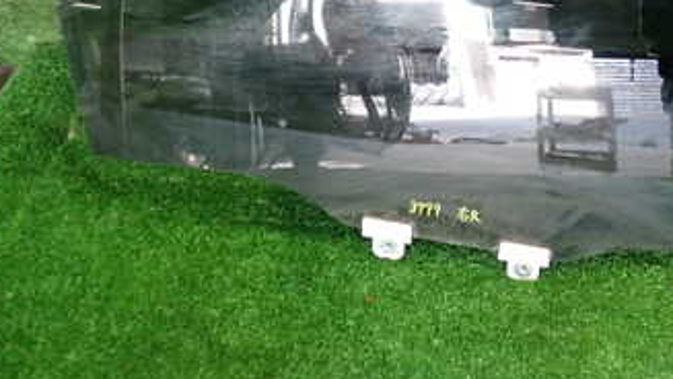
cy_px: -35
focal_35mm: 60
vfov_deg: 19.3
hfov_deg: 33.7
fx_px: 1071
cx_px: 554
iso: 500
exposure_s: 1/30
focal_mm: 5.4
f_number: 2.3
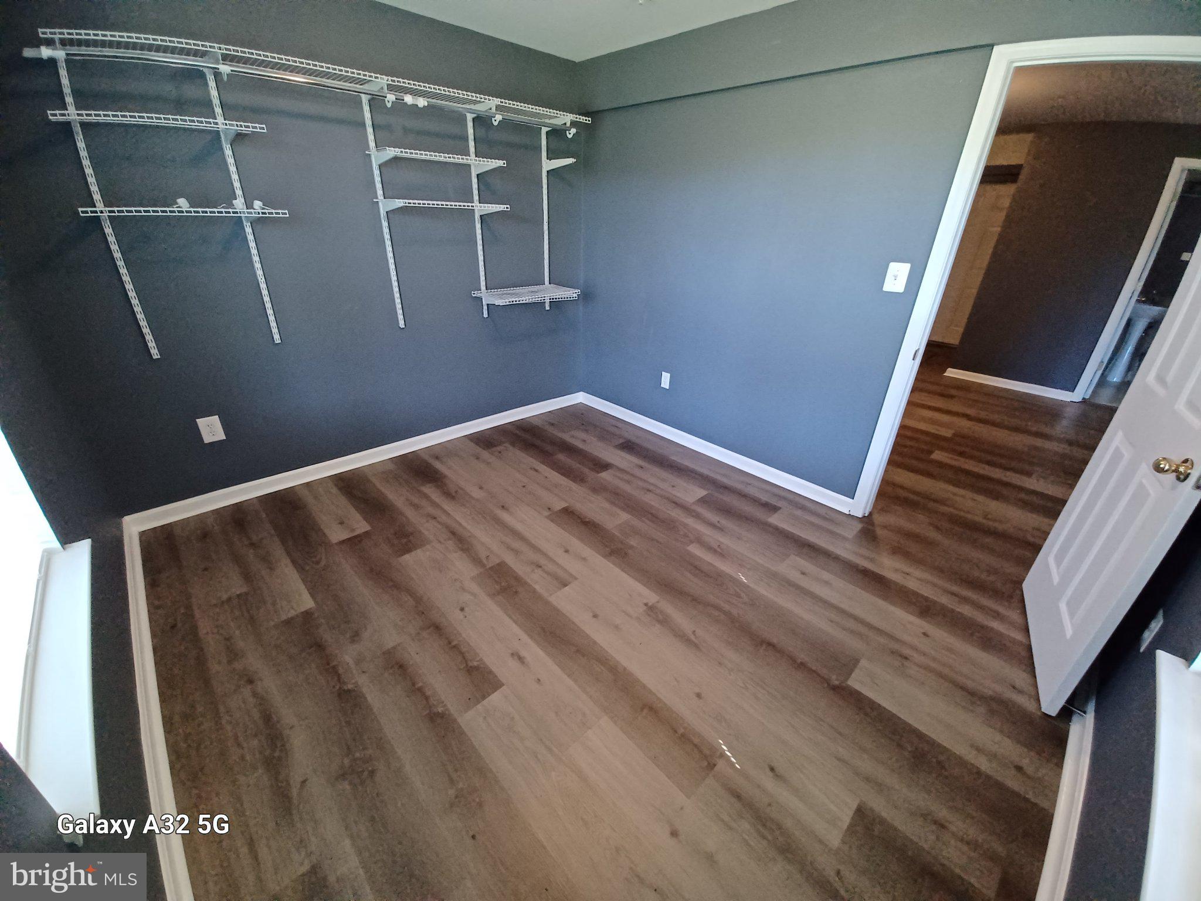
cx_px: 600
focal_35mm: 13
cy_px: 450
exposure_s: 1/30
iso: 250
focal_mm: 1.42
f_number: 2.2
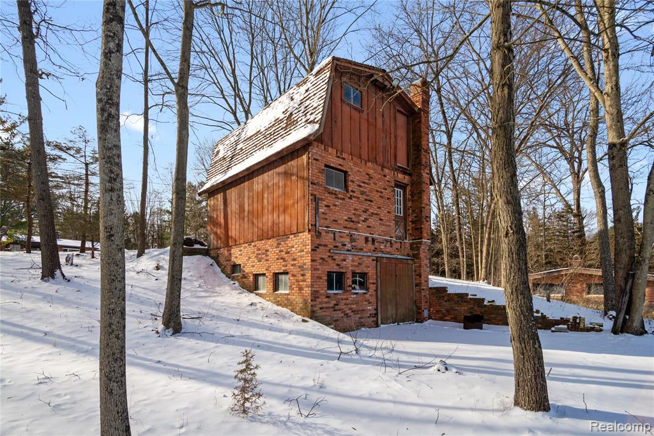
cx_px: 327
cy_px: 218
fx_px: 545
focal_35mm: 30
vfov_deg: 43.6
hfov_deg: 61.9
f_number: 9
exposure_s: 1/800
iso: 320
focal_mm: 30
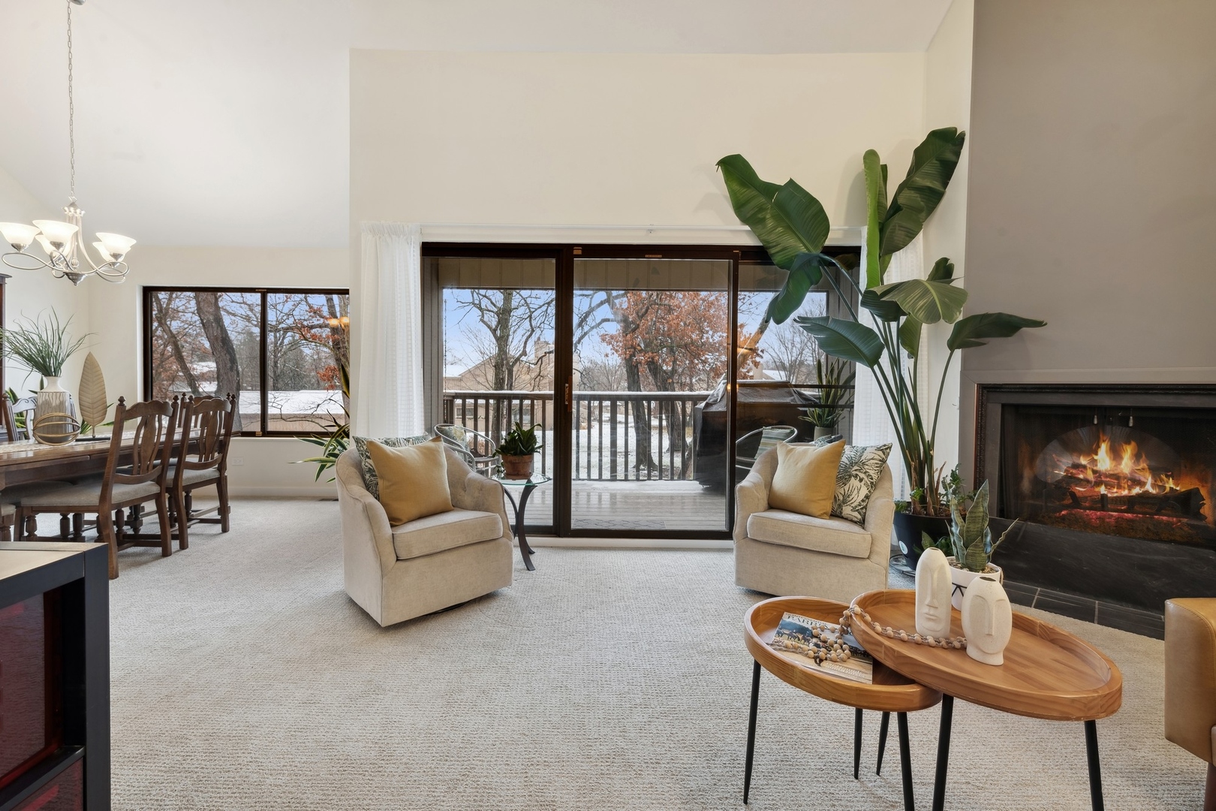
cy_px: 406
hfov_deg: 104.3
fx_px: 473
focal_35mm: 14
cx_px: 608
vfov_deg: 81.2
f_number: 9.5
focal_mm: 14
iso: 200
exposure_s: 1/8
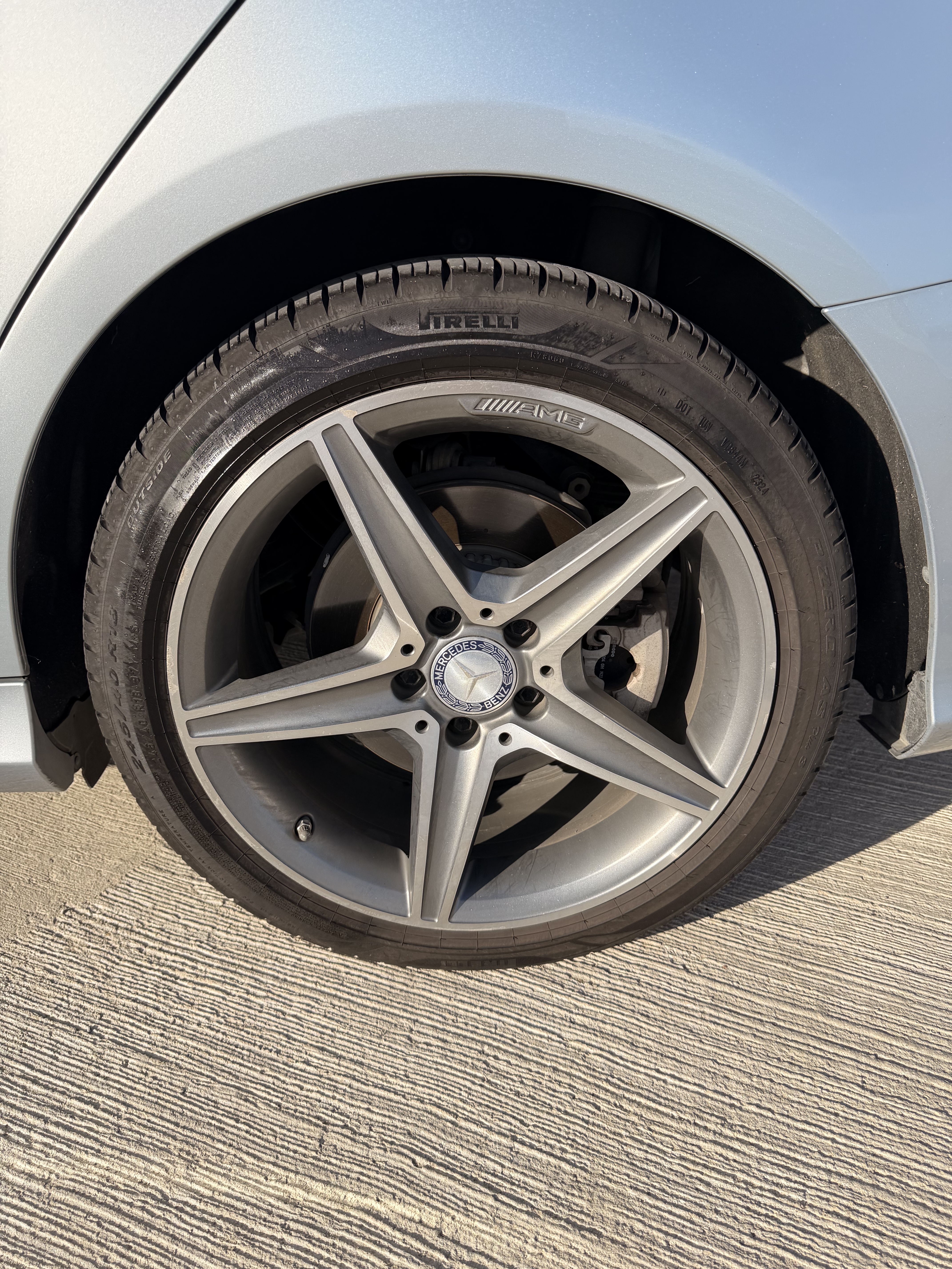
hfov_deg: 56.8
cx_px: 476
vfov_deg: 71.6
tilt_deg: -26.9
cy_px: 634
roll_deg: -1.5
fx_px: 880
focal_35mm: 24
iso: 80
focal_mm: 6.76
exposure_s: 1/5319
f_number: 1.78
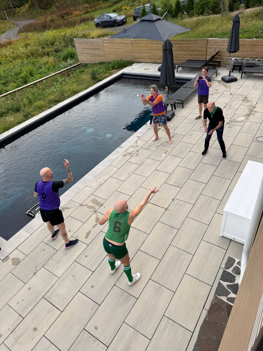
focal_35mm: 24
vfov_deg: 71.6
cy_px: 176
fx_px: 243
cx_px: 132
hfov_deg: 56.8
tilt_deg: -38.7
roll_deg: +7.9
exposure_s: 1/558
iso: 80
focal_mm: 6.76
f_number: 1.78
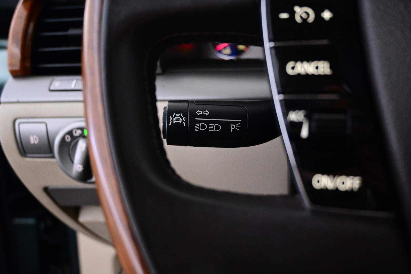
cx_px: 206
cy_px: 137
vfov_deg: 36.2
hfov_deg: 52.2
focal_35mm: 37
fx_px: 420
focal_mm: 24.5
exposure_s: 1/40
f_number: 4.2
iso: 3600
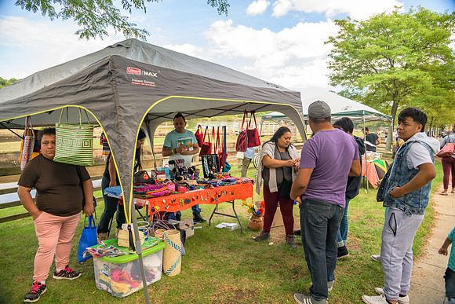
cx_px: 228
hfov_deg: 73.7
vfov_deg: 53.2
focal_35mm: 24
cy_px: 152
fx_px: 303
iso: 360
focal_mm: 24
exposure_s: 1/200
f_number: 4
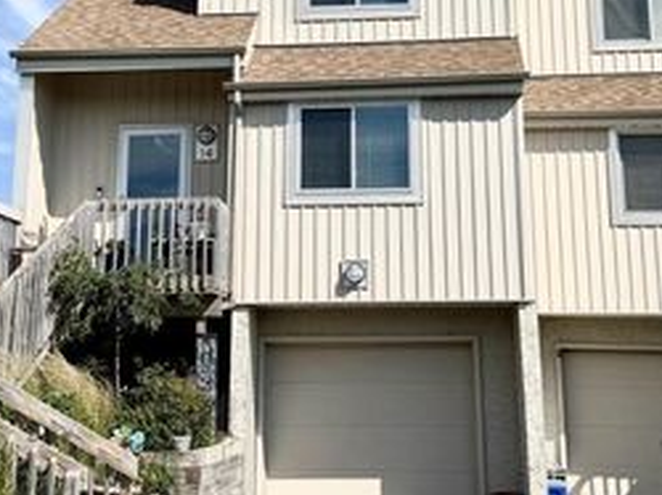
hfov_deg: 33.8
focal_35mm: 57
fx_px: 1089
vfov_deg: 25.3
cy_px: 120
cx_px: 323
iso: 80
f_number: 1.78
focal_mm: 6.76
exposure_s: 1/7353
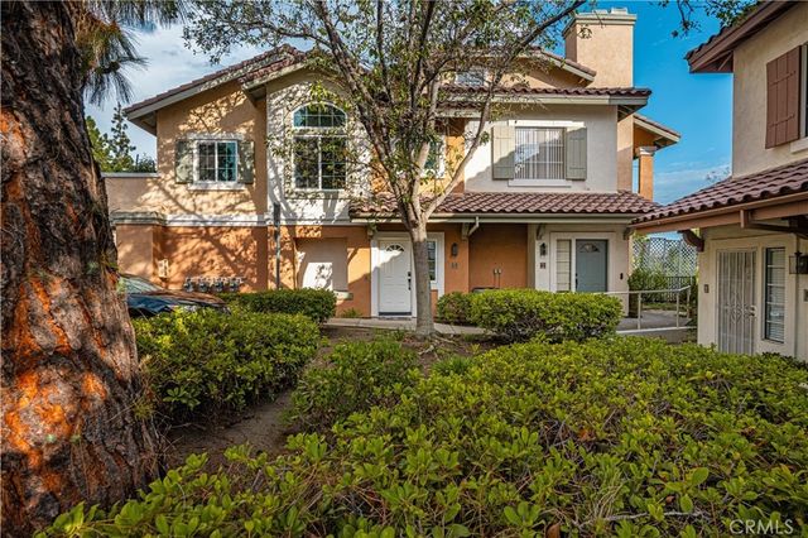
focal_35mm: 17
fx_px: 381
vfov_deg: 70.4
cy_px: 269
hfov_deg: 93.3
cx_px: 404
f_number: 6.3
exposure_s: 1/400
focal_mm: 17
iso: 80
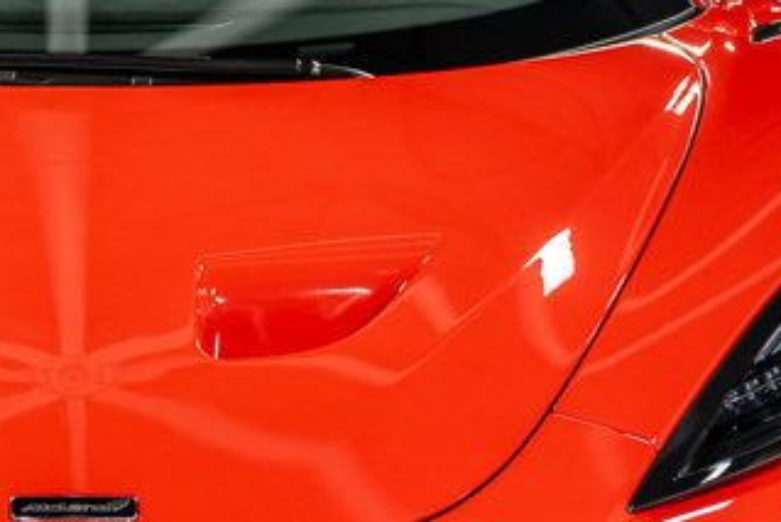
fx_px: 2756
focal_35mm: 127
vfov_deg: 10.8
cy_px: 348
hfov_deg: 15.9
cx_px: 74
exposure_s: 1/60
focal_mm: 39
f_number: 5
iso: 800
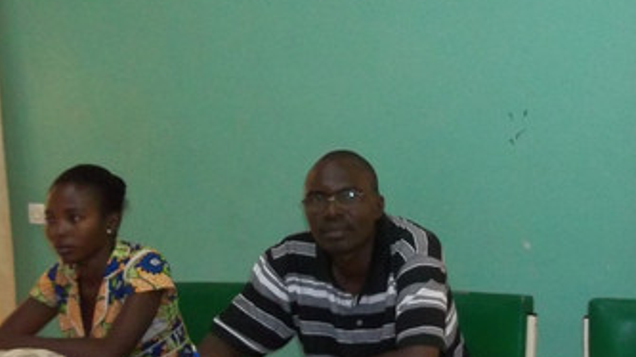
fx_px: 1129
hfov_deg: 30.6
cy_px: 200
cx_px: 518
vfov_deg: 18.0
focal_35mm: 67
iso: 320
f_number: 2.9
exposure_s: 1/30
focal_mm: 5.7
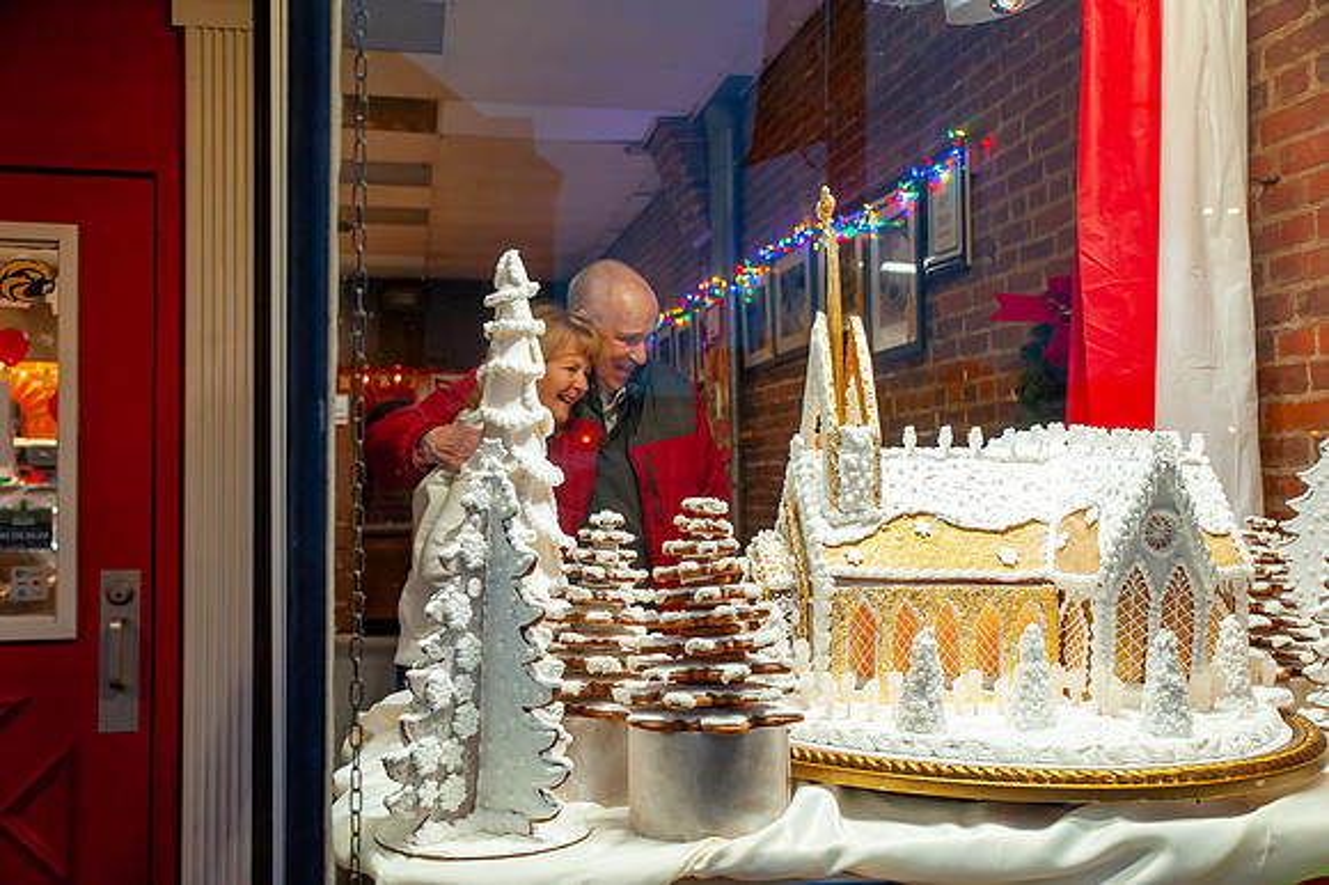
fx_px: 1328
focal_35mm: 36
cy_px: 442
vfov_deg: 36.8
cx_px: 664
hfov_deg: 53.2
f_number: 6.3
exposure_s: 1/160
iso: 1600
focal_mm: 36
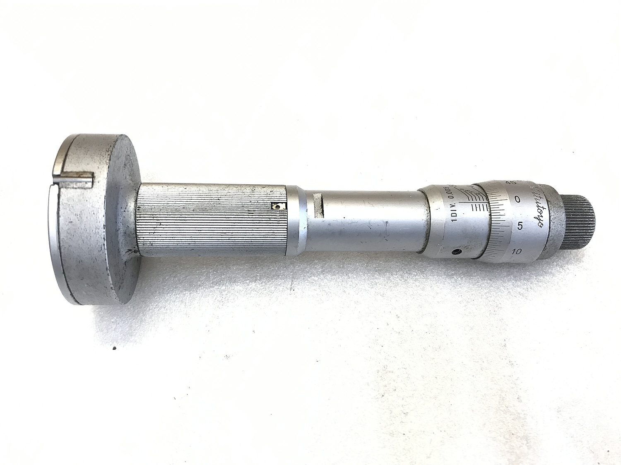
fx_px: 502
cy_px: 232
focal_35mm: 28
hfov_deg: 63.4
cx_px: 310
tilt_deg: -67.2
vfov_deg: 49.7
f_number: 1.8
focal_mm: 3.99
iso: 32
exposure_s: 1/33
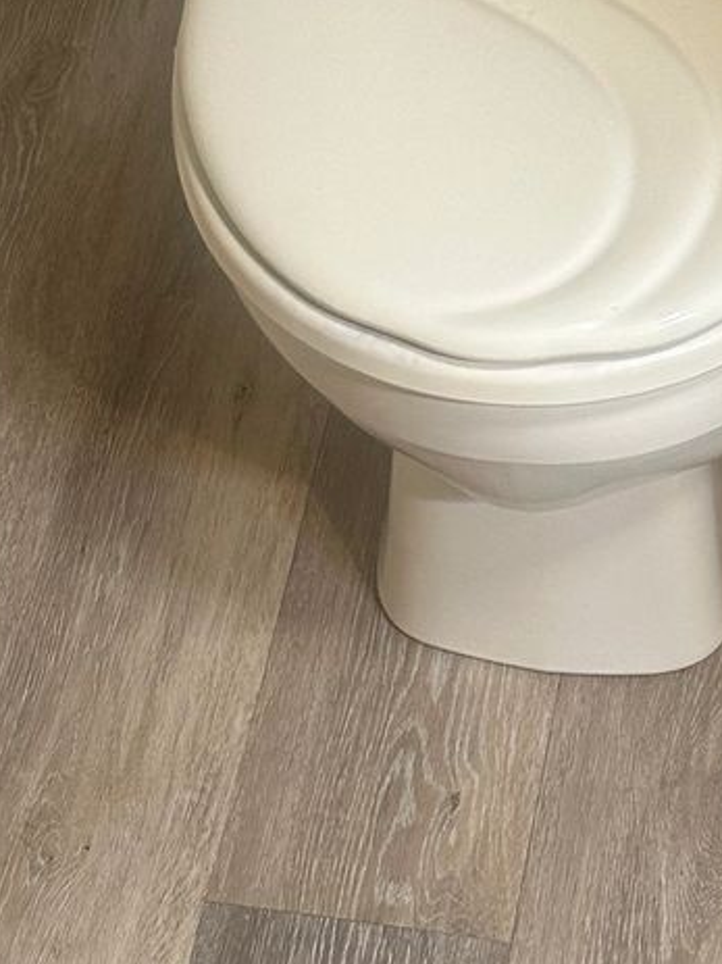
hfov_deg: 17.6
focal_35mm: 83
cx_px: 593
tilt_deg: -60.8
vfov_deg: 23.0
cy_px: 854
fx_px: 2309
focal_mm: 6.86
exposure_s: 1/60
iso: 200
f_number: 1.78
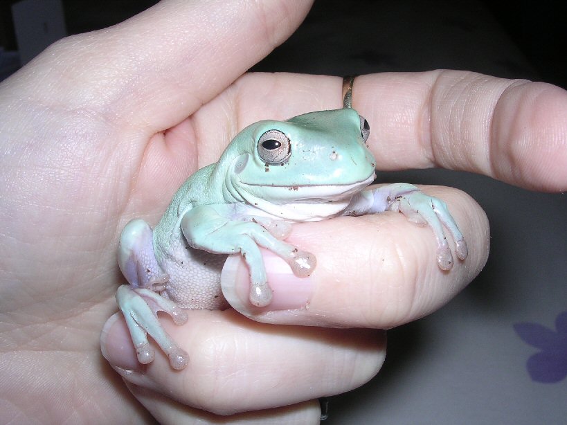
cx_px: 284
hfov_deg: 49.0
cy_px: 212
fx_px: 622
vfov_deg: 37.7
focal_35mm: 38
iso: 100
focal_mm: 5.8
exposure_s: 1/60.1
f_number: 5.6
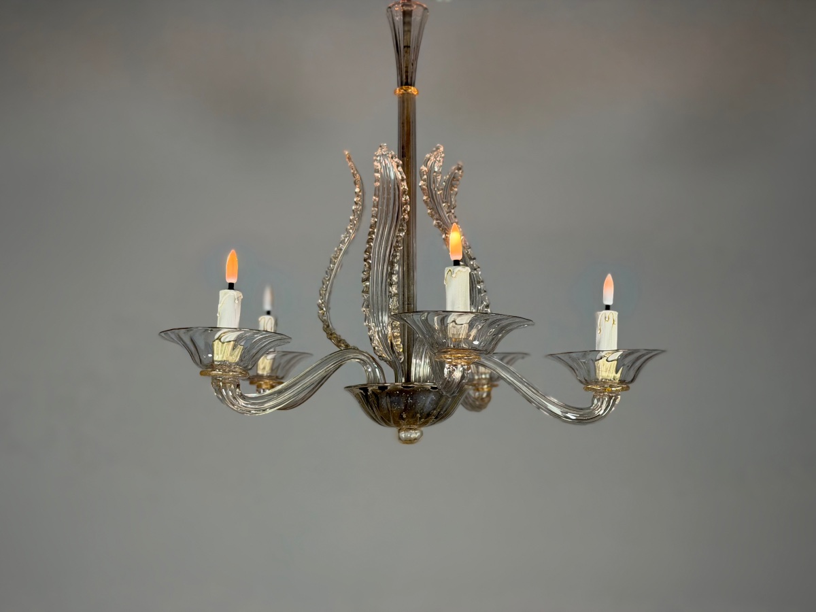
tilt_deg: +9.0
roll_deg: -0.1
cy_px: 306
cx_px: 408
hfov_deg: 39.7
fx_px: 1131
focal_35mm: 48
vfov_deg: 30.3
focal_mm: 6.76
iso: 160
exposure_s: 1/100
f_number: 1.78
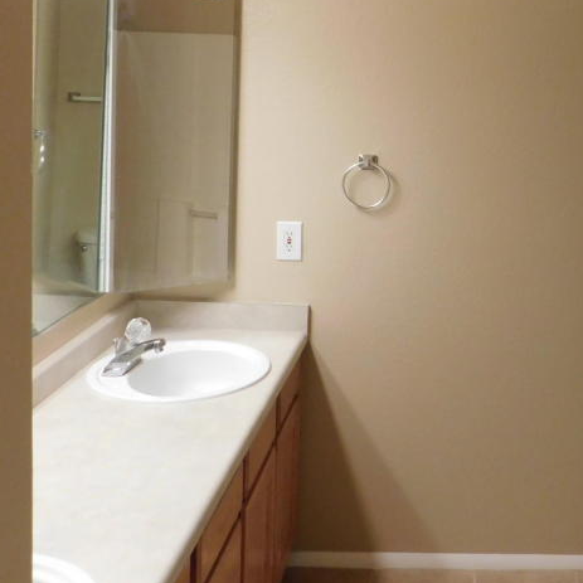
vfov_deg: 36.4
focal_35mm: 45
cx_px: 514
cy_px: 126
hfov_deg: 35.5
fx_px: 857
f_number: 3
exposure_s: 1/30
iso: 280
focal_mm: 4
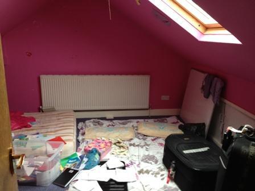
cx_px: 128
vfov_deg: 40.7
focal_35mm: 35
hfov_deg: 52.6
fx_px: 258
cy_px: 96
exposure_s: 1/20
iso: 125
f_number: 2.4
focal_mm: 4.28
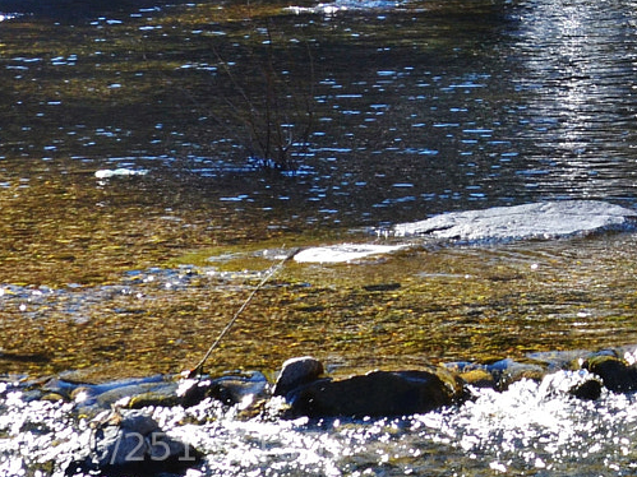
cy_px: -133
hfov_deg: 7.7
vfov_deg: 5.8
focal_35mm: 255
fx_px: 4683
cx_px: 703
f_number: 10
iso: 400
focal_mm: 55
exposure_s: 1/200
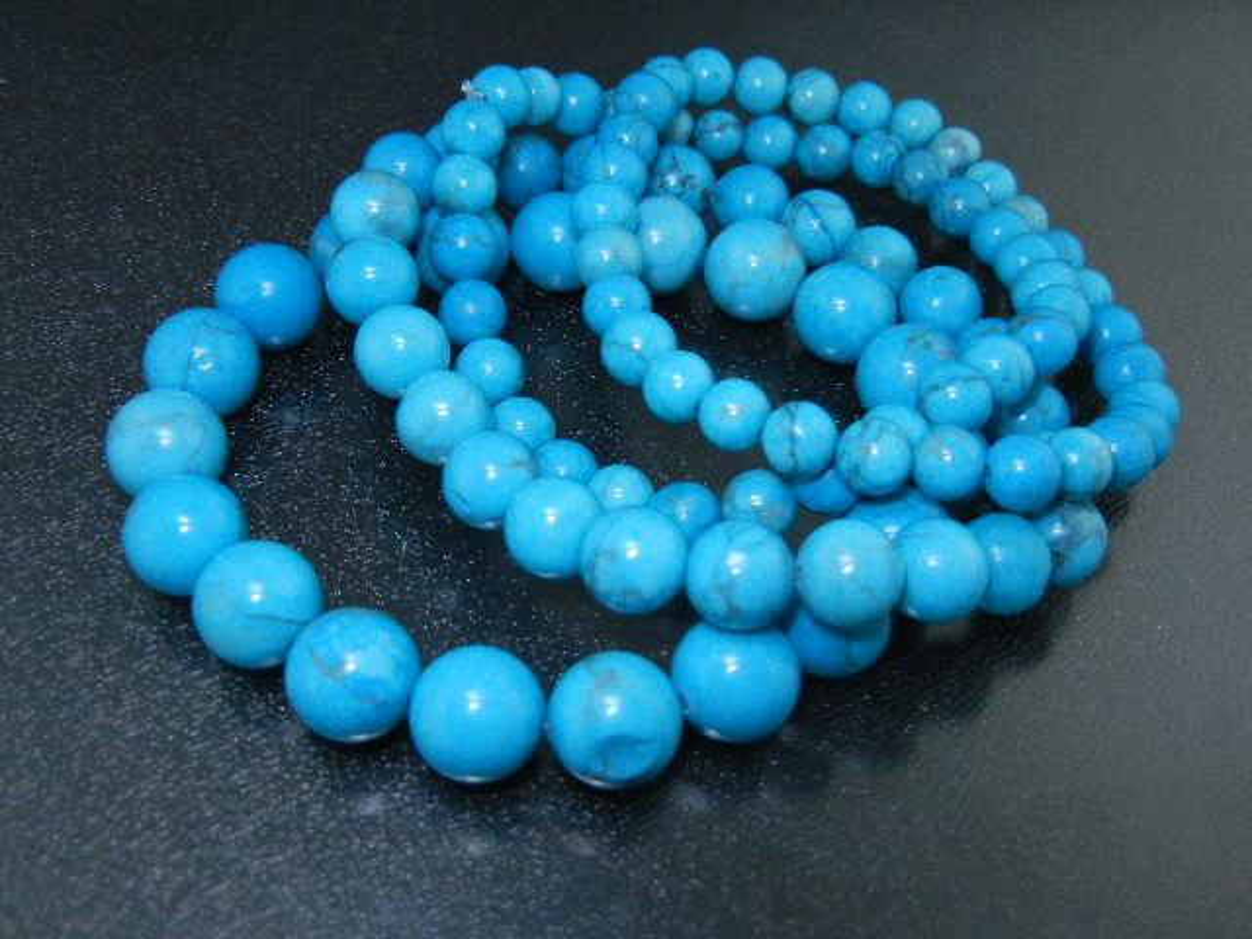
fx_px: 1411
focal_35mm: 39
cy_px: 470
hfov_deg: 47.9
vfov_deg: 36.8
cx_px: 626
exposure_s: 1/30
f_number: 7.4
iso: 568
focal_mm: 7.1
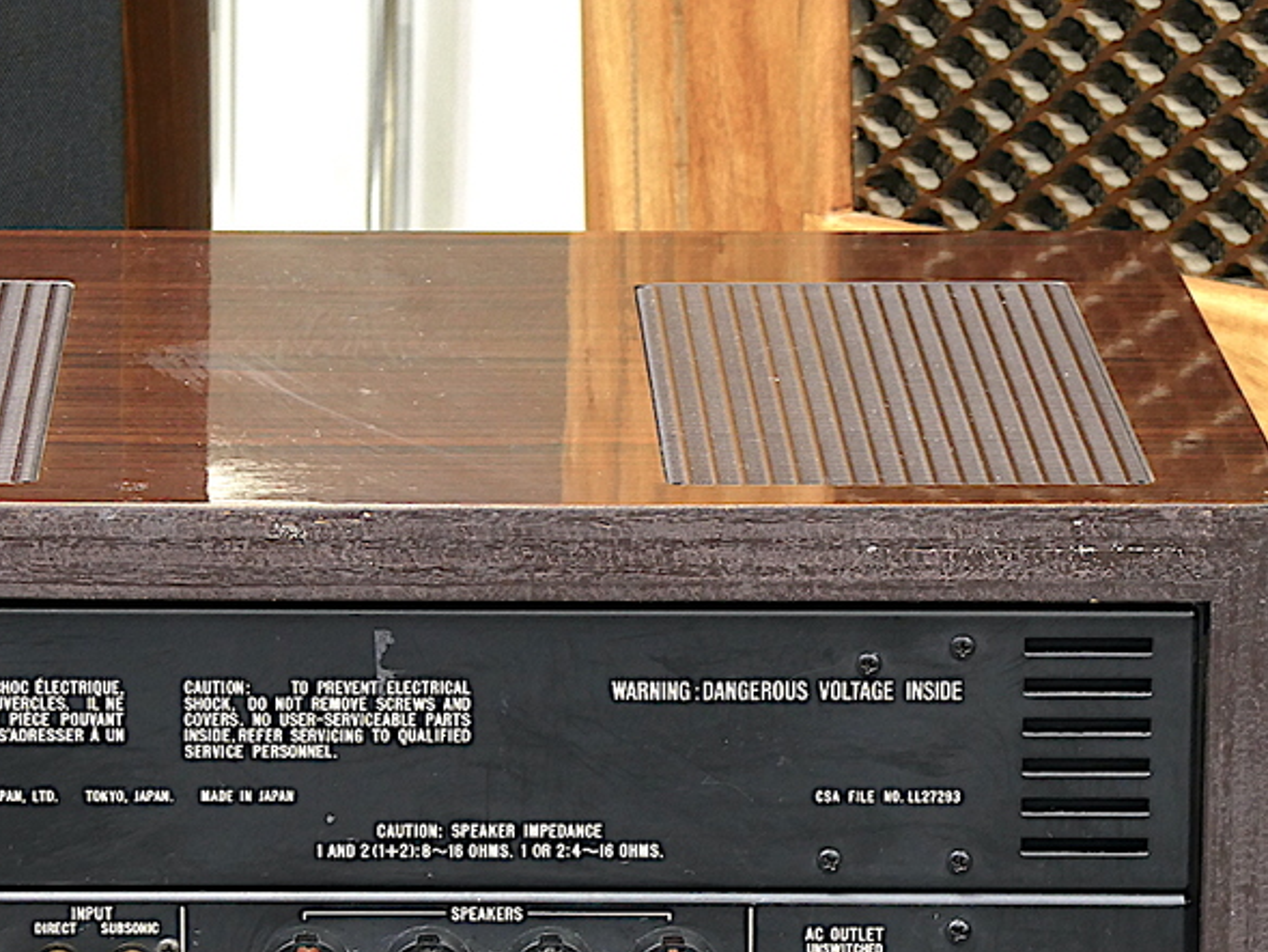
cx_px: 347
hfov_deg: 8.5
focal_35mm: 233
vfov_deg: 6.4
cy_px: 737
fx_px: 8537
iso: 200
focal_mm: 25.6
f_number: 5.4
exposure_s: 1/1.3
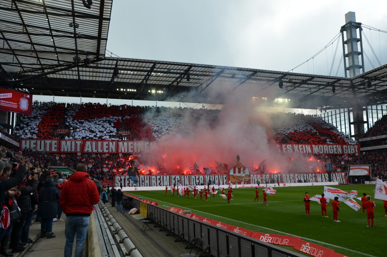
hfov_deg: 59.6
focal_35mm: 32
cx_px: 194
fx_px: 338
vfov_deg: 41.5
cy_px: 128
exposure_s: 1/250
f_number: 8
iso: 200
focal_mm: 21
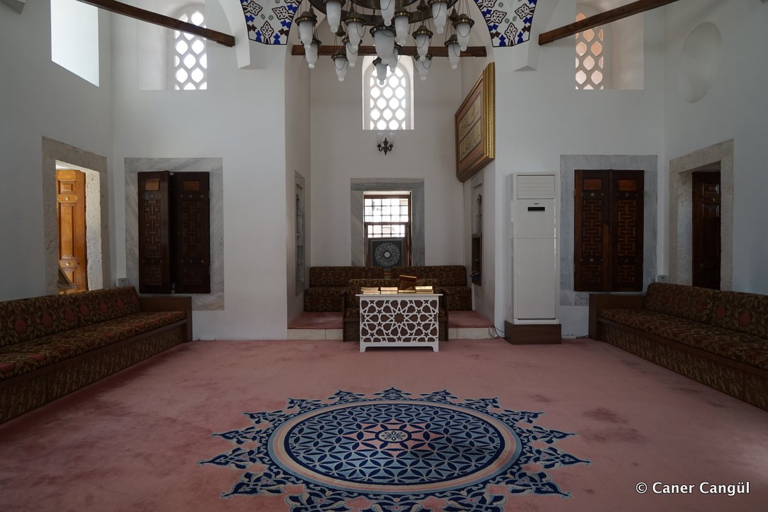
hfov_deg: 73.7
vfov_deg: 53.1
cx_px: 384
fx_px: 512
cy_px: 256
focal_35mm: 24
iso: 640
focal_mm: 24
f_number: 8
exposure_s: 1/60
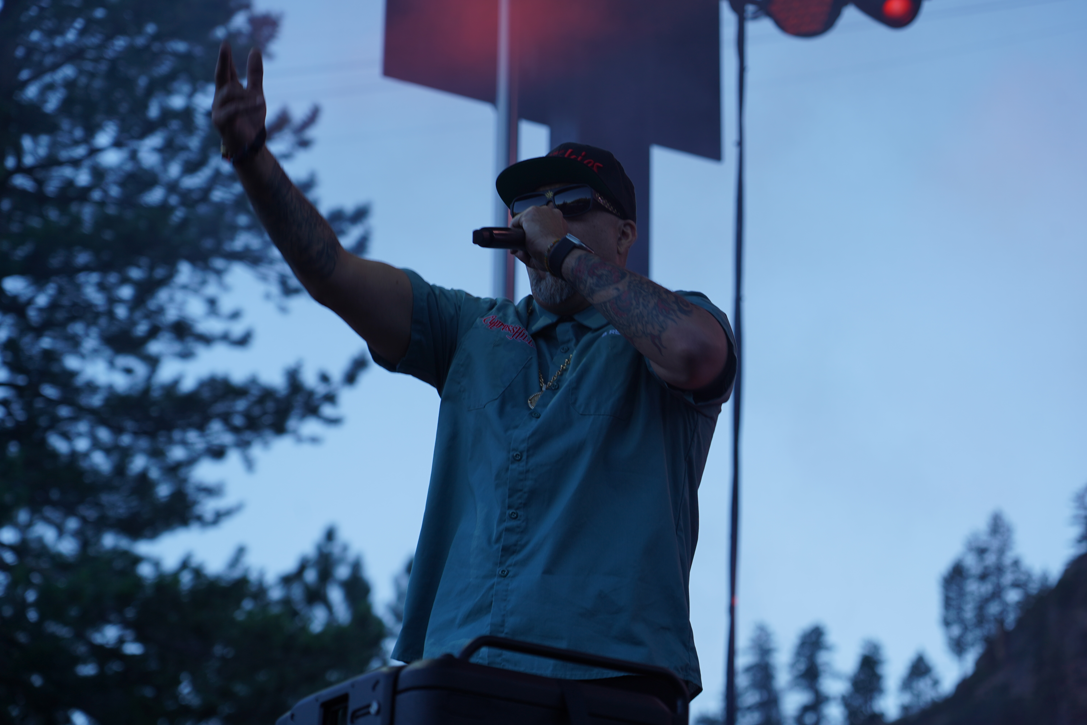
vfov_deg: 13.0
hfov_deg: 19.5
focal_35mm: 105
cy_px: 362
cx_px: 544
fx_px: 3170
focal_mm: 105
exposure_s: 1/200
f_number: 5
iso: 100
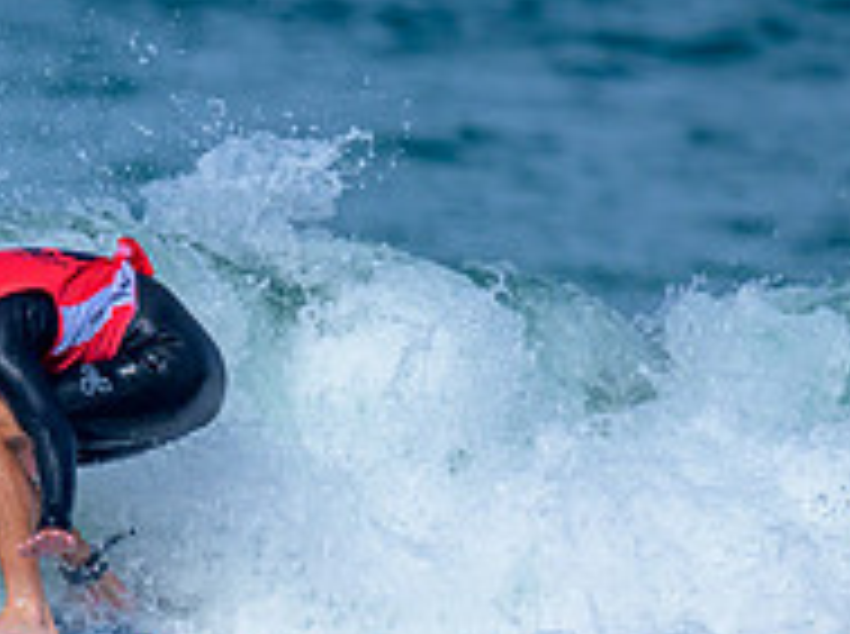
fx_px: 79750
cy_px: 854
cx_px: -533
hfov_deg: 0.6
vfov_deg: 0.5
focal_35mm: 3254
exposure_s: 1/2000
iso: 220
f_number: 6.3
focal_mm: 800
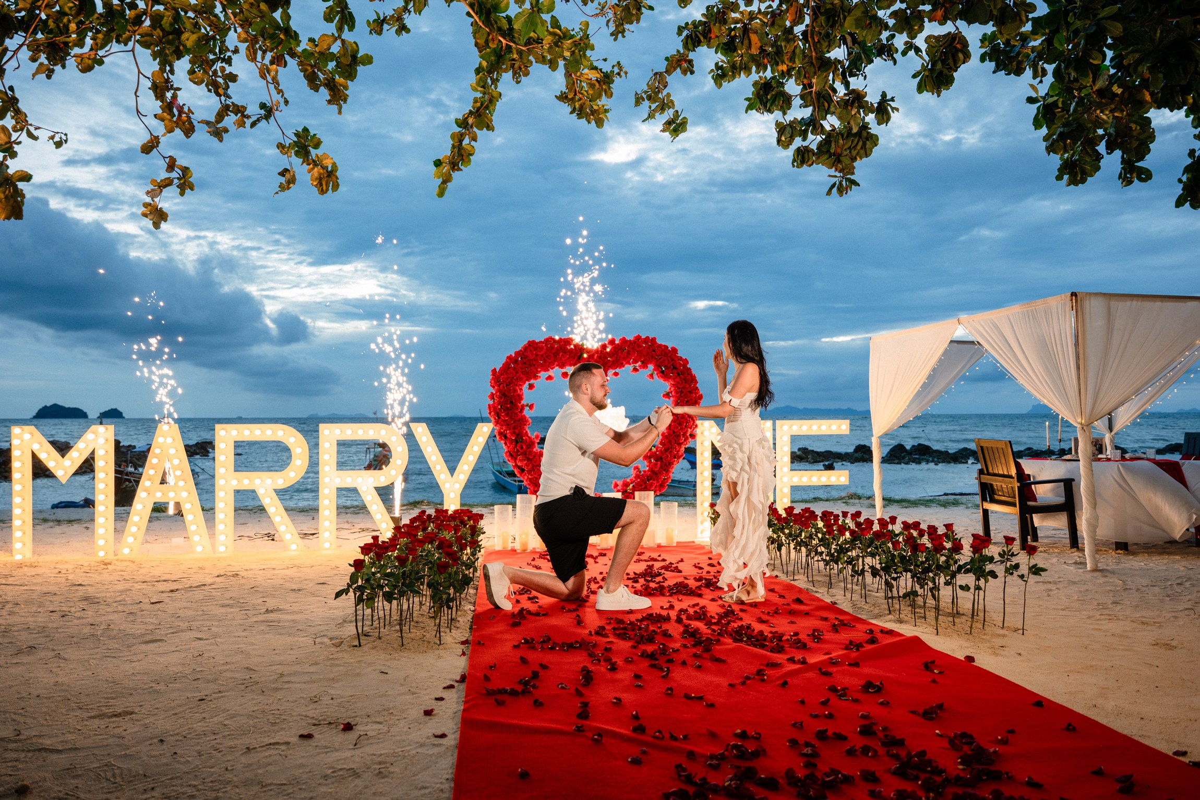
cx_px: 600
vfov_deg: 52.7
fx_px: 807
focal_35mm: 24
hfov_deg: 73.2
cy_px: 400
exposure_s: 1/250
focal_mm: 24
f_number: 2.8
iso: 2000
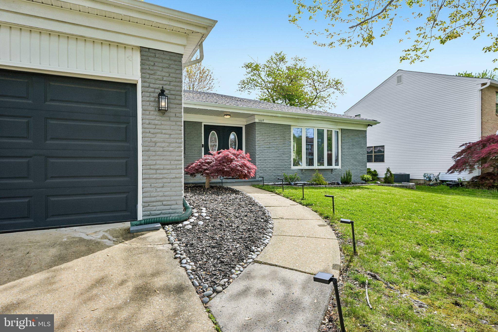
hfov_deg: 86.9
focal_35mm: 19
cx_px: 249
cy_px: 166
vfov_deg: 64.5
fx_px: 263
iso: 100
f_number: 8
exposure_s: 1/160
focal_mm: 19
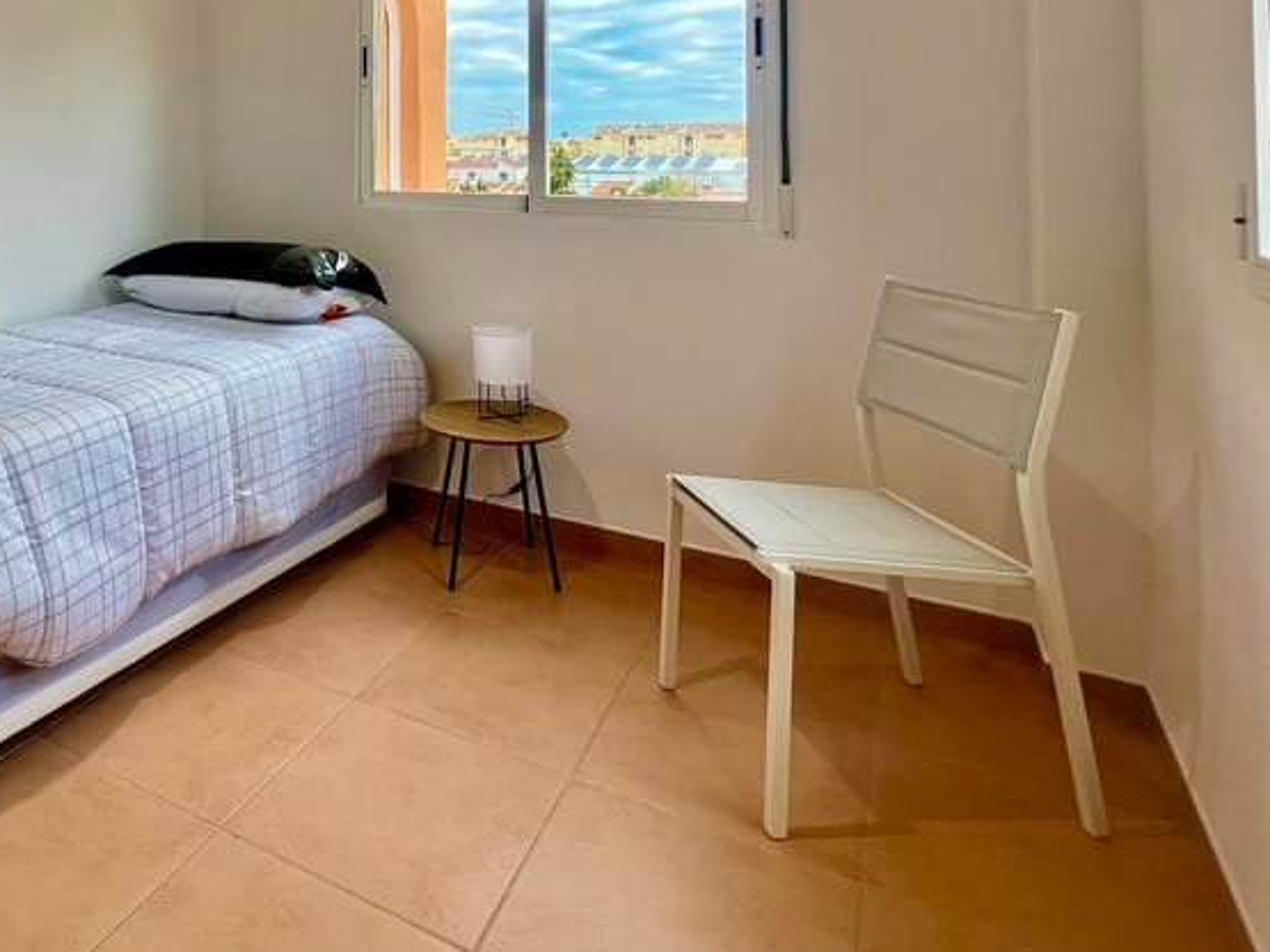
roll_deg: +0.2
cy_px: 140
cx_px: 300
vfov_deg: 51.7
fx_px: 880
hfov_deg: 66.6
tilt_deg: +0.6
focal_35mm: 24
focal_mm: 1.57
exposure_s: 1/345
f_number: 1.8
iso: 32
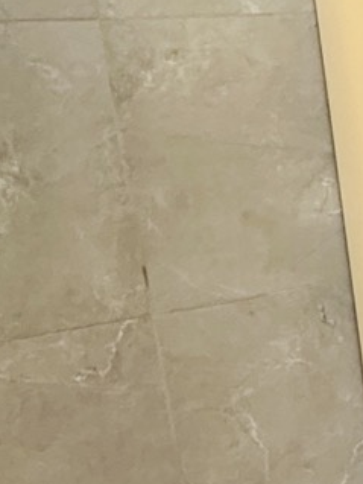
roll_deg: -2.4
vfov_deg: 22.2
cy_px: 263
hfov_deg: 11.2
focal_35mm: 88
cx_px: 1060
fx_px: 1229
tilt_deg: -15.0
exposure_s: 1/50
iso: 250
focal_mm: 2.22
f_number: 2.2
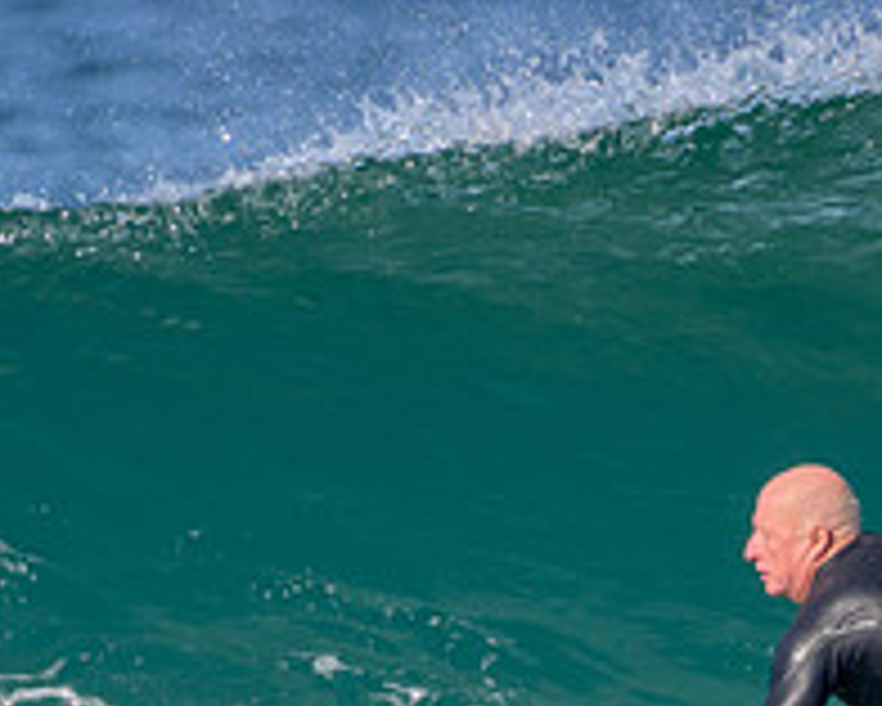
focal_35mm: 2773
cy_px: 825
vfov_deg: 0.6
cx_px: 405
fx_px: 72422
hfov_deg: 0.7
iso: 1600
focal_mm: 1000
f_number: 11
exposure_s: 1/2000
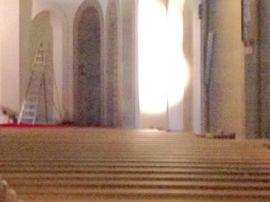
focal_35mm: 146
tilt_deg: -0.6
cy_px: 70
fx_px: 1138
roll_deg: -0.8
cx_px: -112
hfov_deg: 12.9
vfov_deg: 10.1
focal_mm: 4.12
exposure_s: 1/17
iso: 400
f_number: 2.4
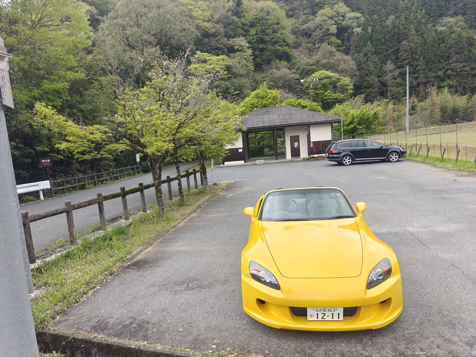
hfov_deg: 73.9
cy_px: 178
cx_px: 238
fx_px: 316
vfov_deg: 58.9
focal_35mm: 23
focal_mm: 6.06
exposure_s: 1/113
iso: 50
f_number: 1.6
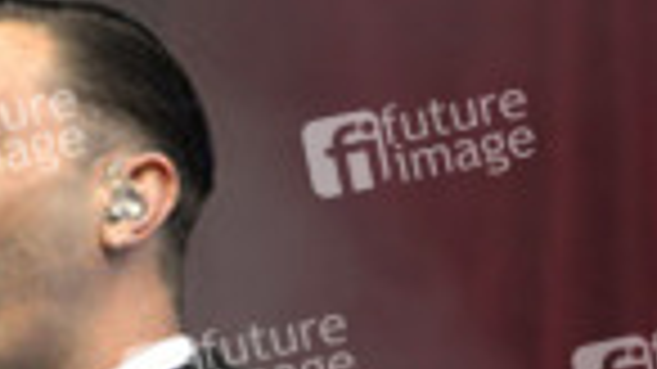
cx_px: -153
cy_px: 482
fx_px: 6600
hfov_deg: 5.7
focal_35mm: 379
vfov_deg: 3.2
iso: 400
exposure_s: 1/320
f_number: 2.8
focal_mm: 78
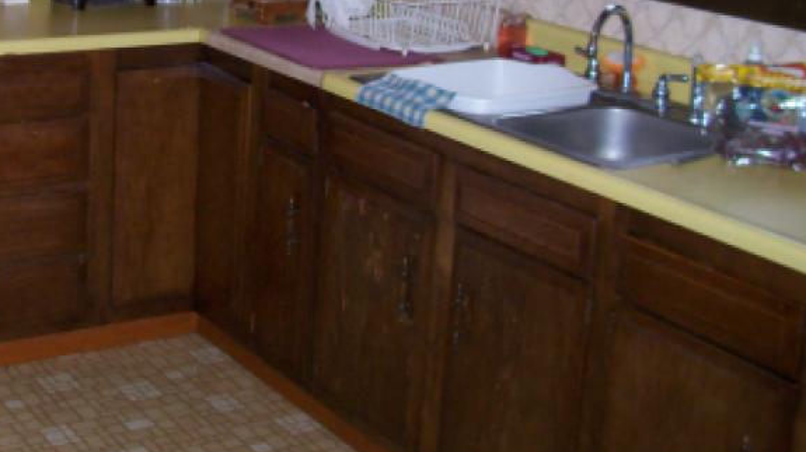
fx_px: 1410
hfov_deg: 31.0
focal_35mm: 66
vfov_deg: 17.9
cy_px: 20
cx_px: 144
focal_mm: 5.6
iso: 140
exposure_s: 1/112
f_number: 2.7
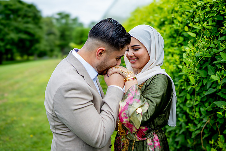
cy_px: 76
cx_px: 113
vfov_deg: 37.9
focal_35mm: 35
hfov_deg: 54.4
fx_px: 220
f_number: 1.3
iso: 200
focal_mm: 35
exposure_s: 1/8000
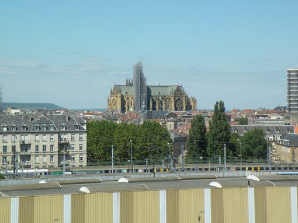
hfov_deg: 16.5
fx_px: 1025
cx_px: 149
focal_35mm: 119
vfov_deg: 12.5
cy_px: 112
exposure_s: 1/262
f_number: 6.3
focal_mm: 21
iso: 64
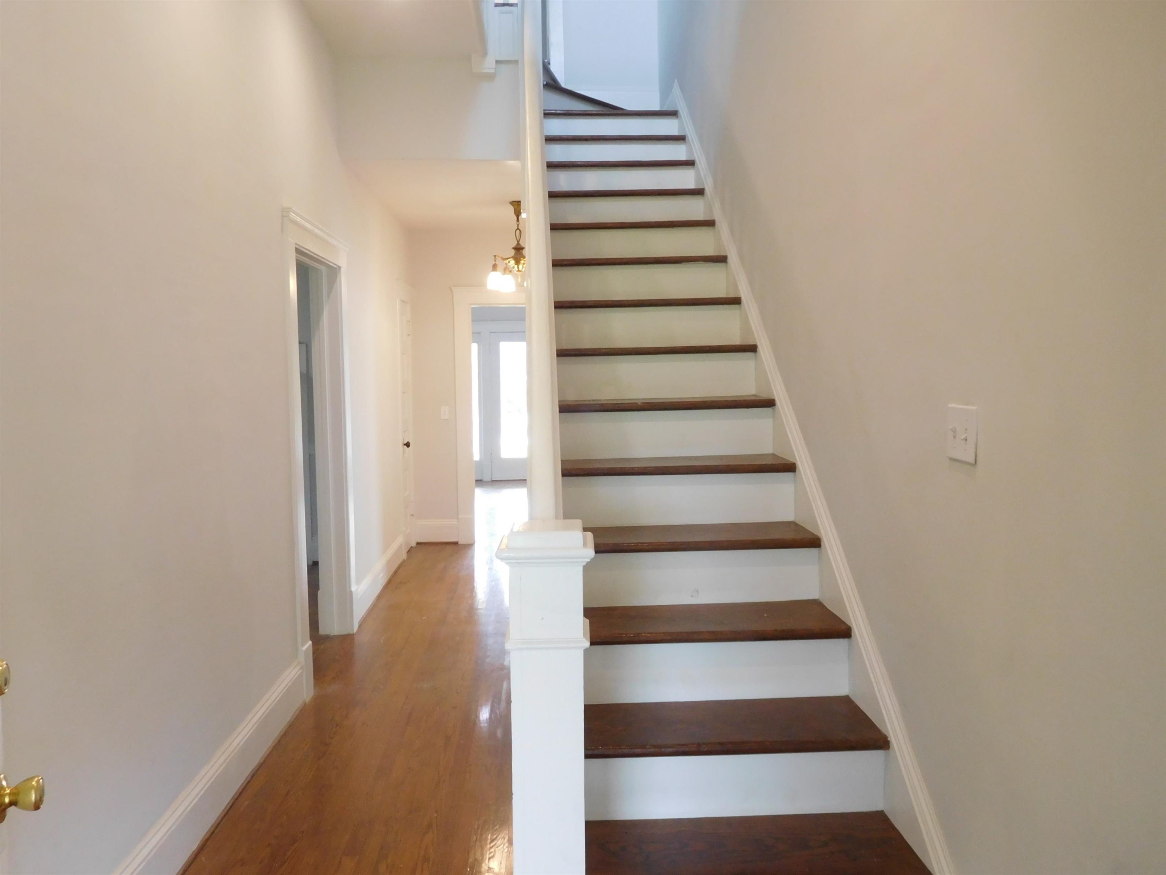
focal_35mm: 25
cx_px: 583
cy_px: 438
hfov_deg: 69.4
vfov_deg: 54.9
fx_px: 842
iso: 250
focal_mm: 4.5
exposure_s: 1/30
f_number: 3.4
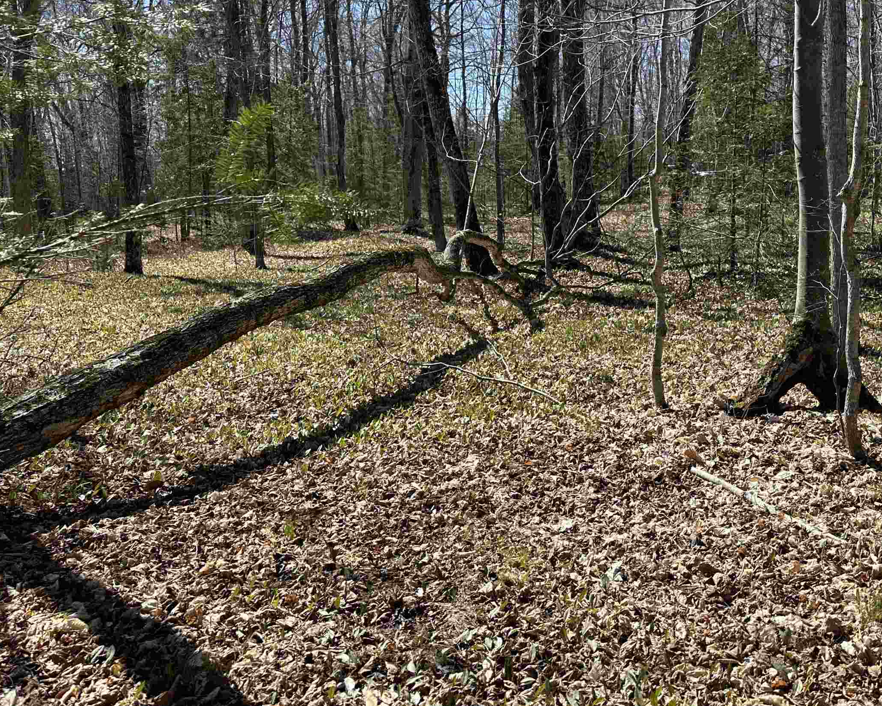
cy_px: 265
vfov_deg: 41.9
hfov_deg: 51.1
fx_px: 914
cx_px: 538
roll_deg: +0.6
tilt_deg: -4.8
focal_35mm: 35
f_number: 1.78
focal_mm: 6.86
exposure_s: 1/2203
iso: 80
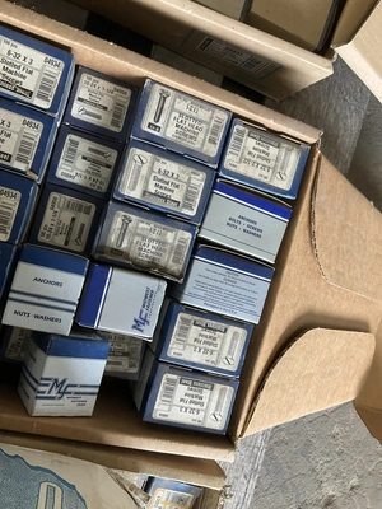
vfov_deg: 61.7
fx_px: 427
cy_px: 254
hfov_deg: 48.2
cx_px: 191
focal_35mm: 29
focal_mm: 3
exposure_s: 1/60
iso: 80
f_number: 1.8
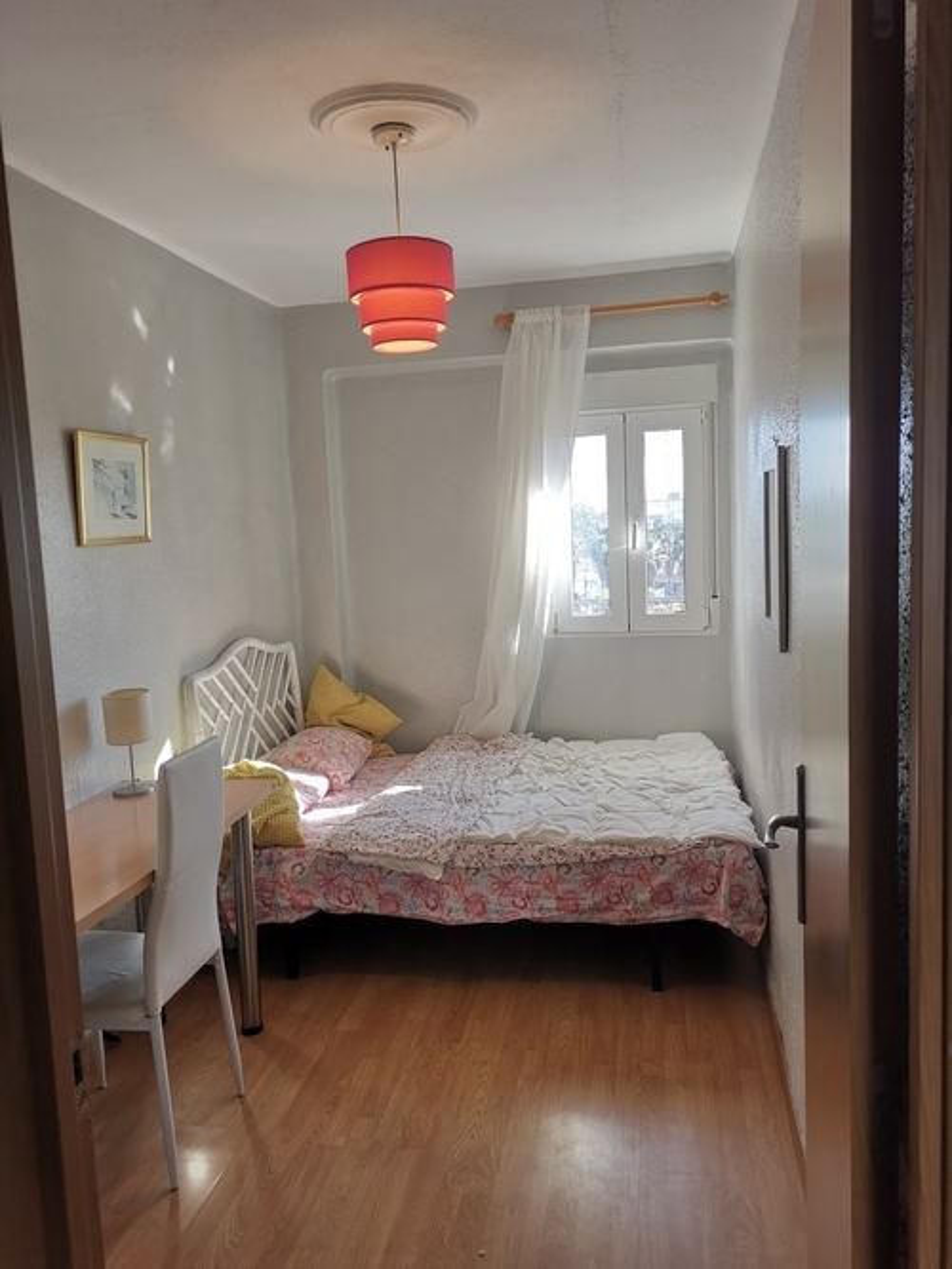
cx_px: 476
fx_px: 990
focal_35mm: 27
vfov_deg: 65.3
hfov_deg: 51.3
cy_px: 634
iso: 50
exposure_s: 1/166
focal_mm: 5.58
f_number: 1.8
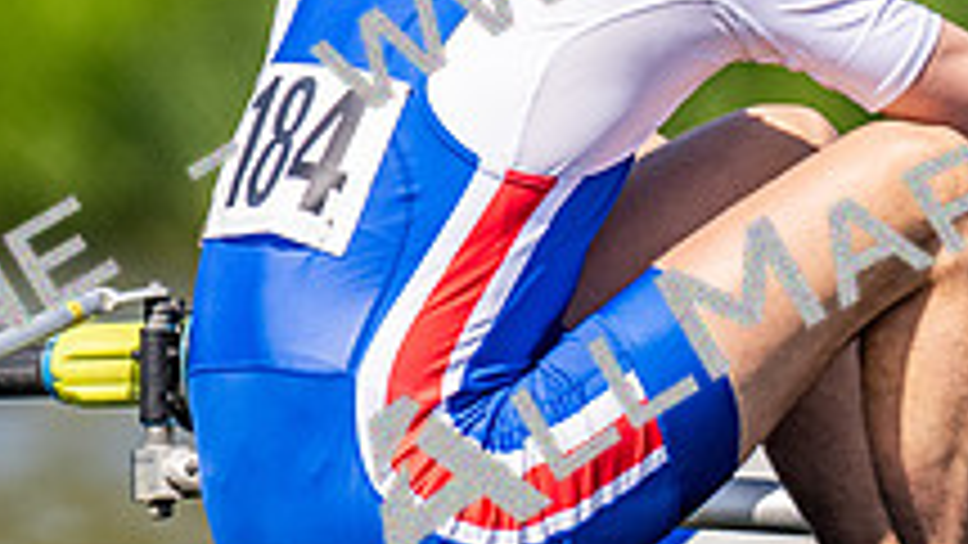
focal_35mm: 2541
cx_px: -18
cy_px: 184
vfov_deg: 0.5
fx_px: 65229
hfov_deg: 0.9
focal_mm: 600
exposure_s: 1/2500
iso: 320
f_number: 4
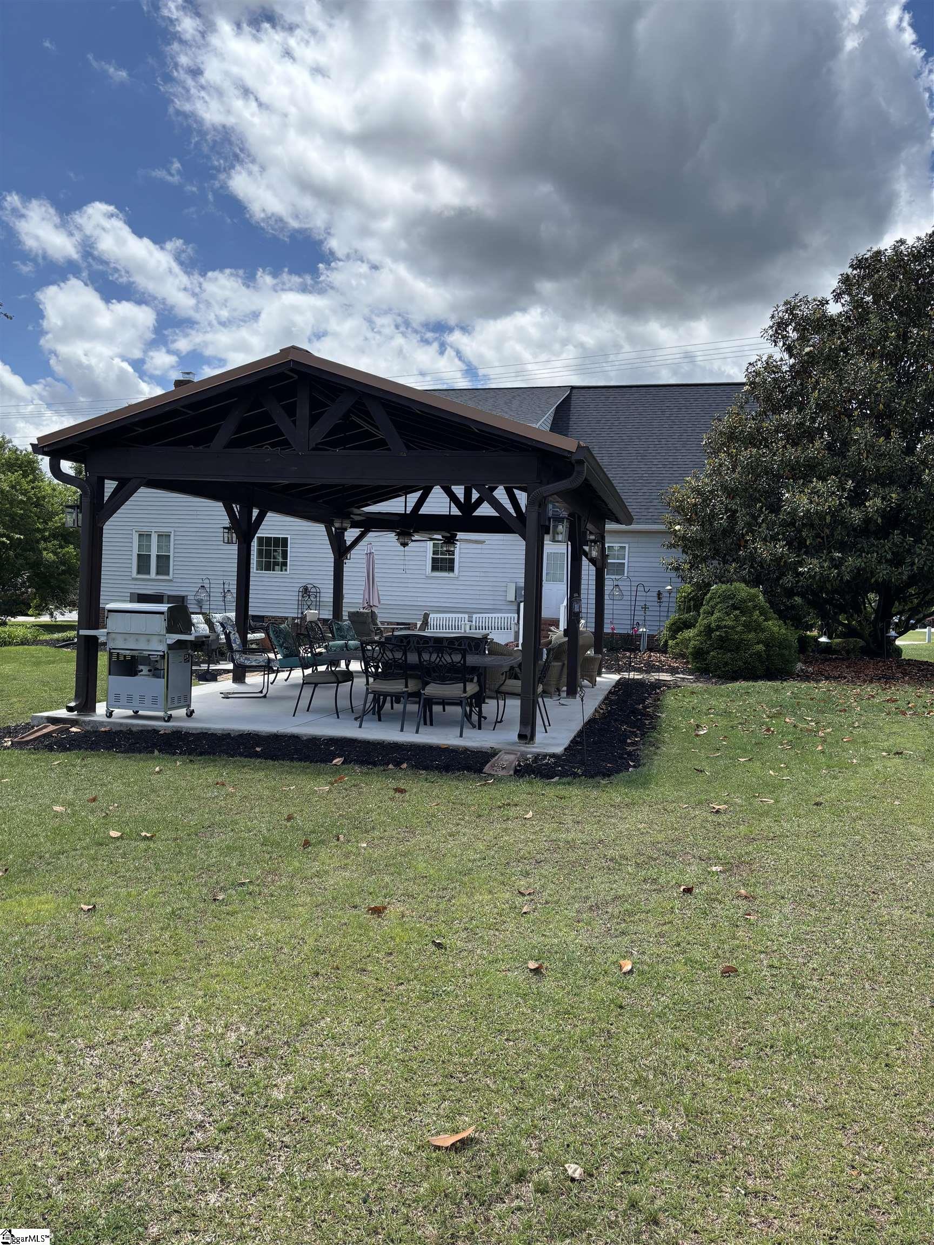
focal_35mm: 26
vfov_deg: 67.3
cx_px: 467
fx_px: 935
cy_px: 622
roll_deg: -2.5
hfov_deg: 53.1
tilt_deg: -1.8
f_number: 1.6
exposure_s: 1/3021
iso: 50
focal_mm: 5.96
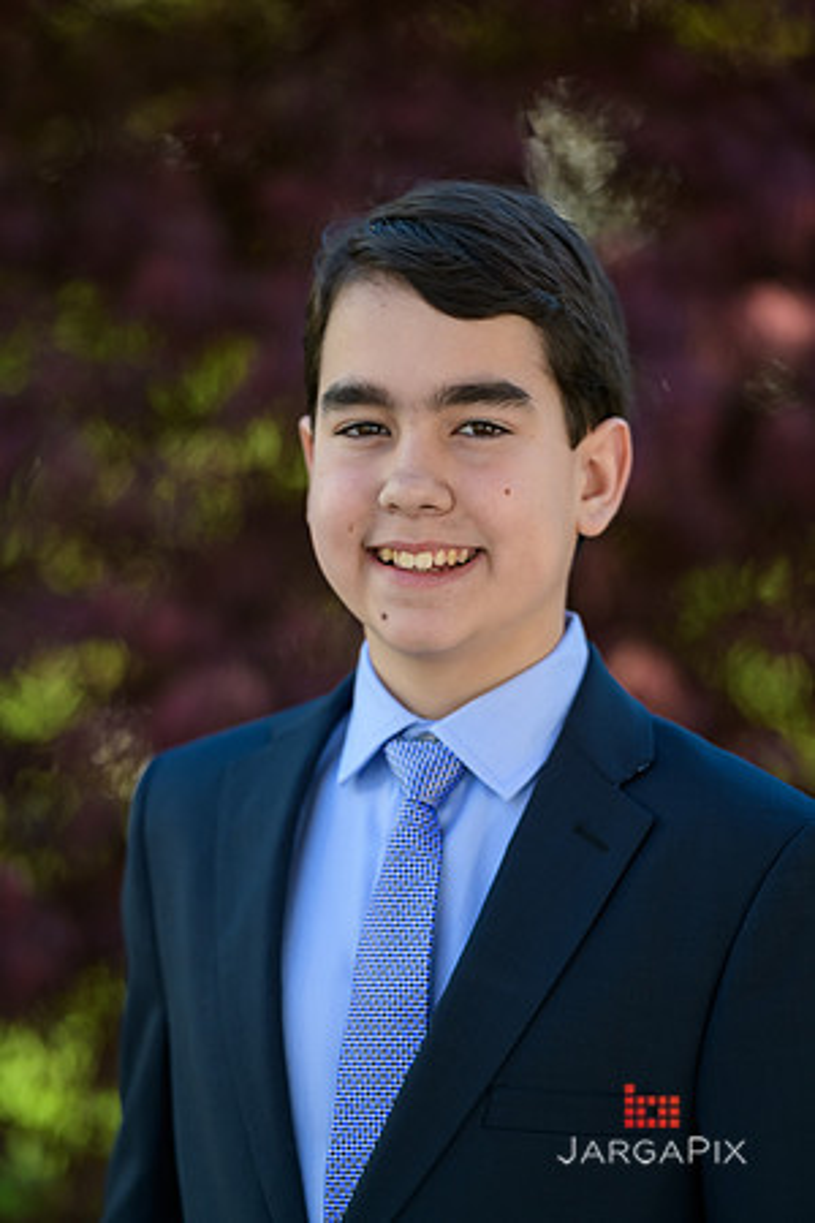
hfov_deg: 7.4
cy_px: 612
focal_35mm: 185
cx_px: 408
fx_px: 6282
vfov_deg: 11.1
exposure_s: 1/1600
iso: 400
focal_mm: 185
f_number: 3.2
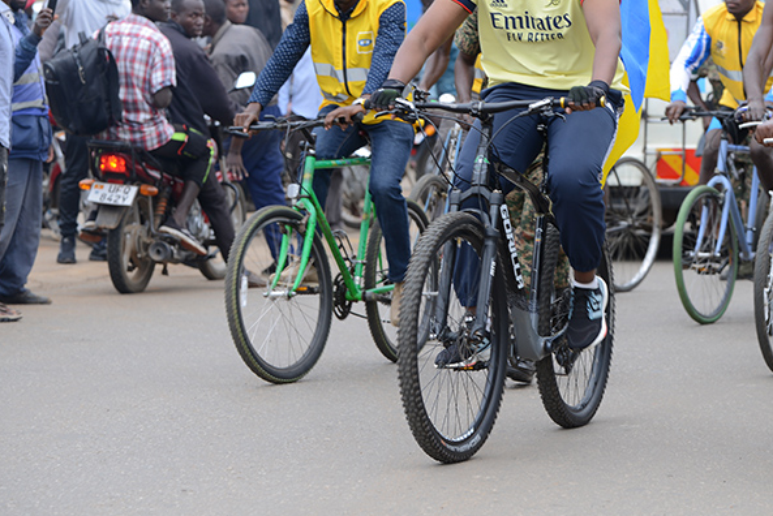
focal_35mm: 167
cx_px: 529
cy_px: 153
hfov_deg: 12.3
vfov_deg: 8.2
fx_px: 3587
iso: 100
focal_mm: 110
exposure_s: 1/200
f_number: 4.5
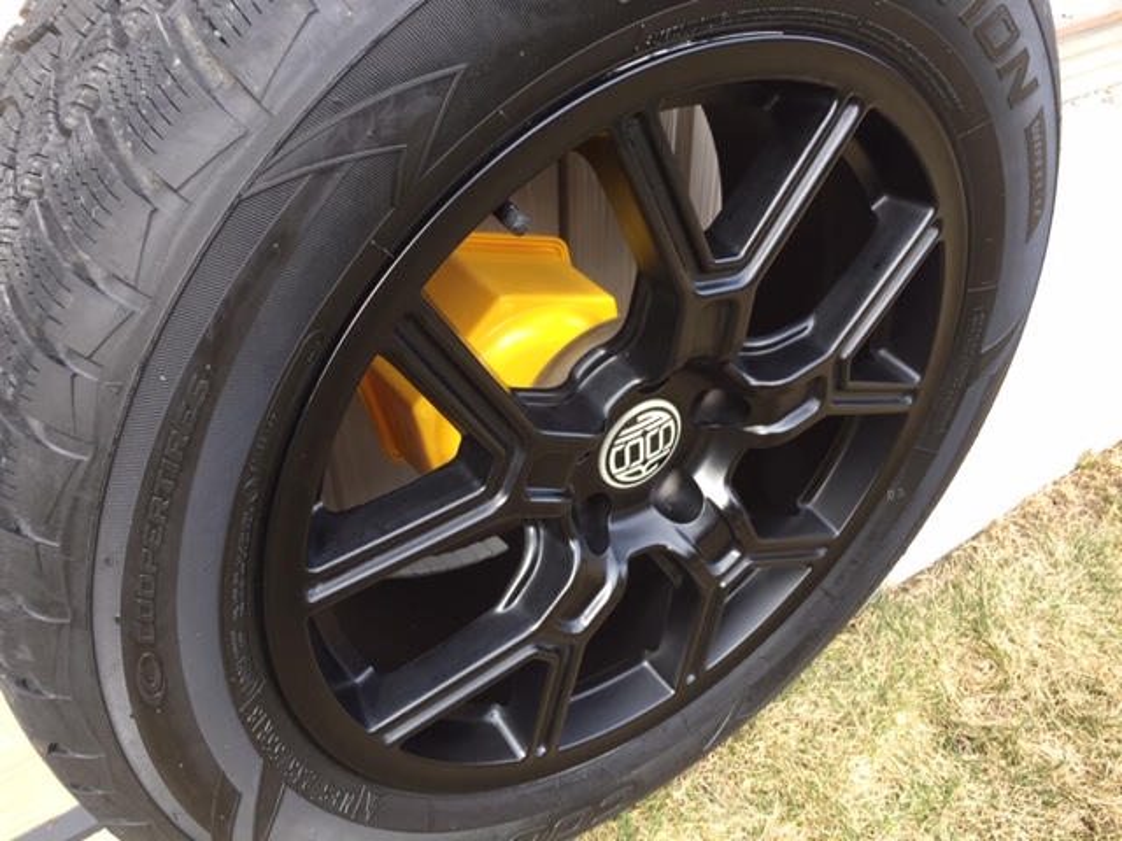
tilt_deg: -38.6
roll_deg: -0.5
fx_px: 940
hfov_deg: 61.7
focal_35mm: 29
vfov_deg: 48.2
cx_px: 561
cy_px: 420
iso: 40
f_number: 2.2
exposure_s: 1/120
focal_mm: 4.15
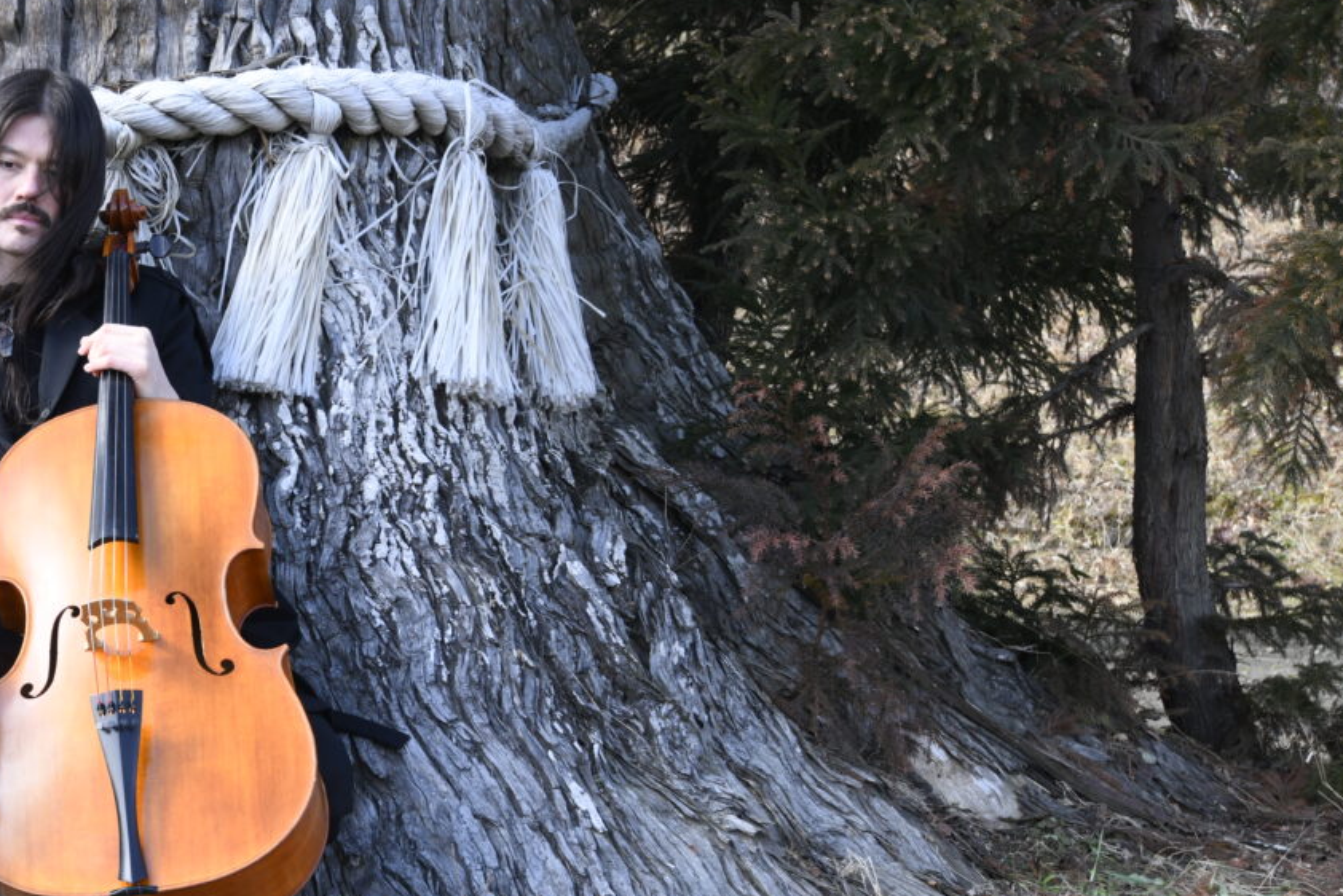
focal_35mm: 67
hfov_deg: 28.6
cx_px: 73
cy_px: 642
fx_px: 2500
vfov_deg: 20.2
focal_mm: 35
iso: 320
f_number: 8
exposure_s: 1/125
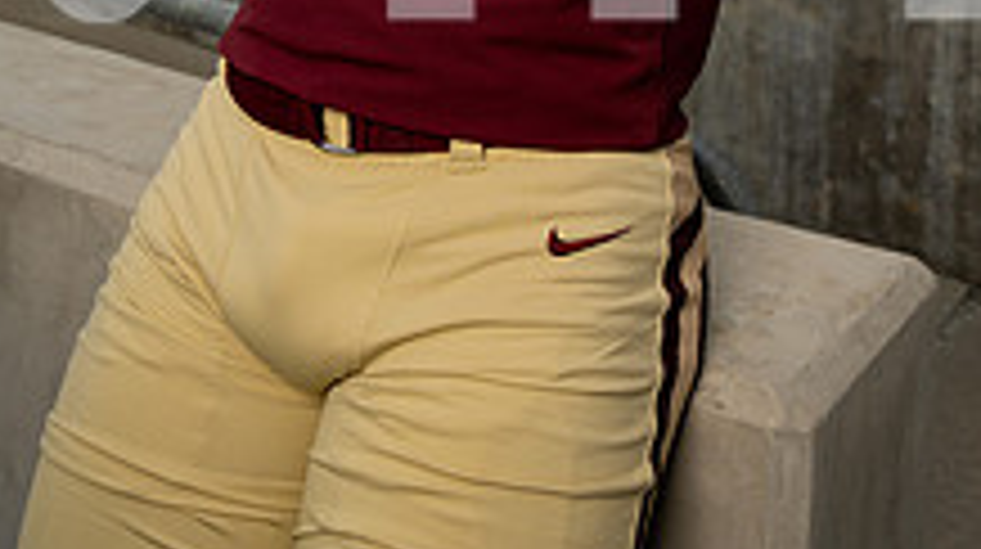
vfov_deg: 18.3
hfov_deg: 39.8
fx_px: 1351
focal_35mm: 52
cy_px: -432
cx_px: 549
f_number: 6.3
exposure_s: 1/200
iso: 50
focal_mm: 24
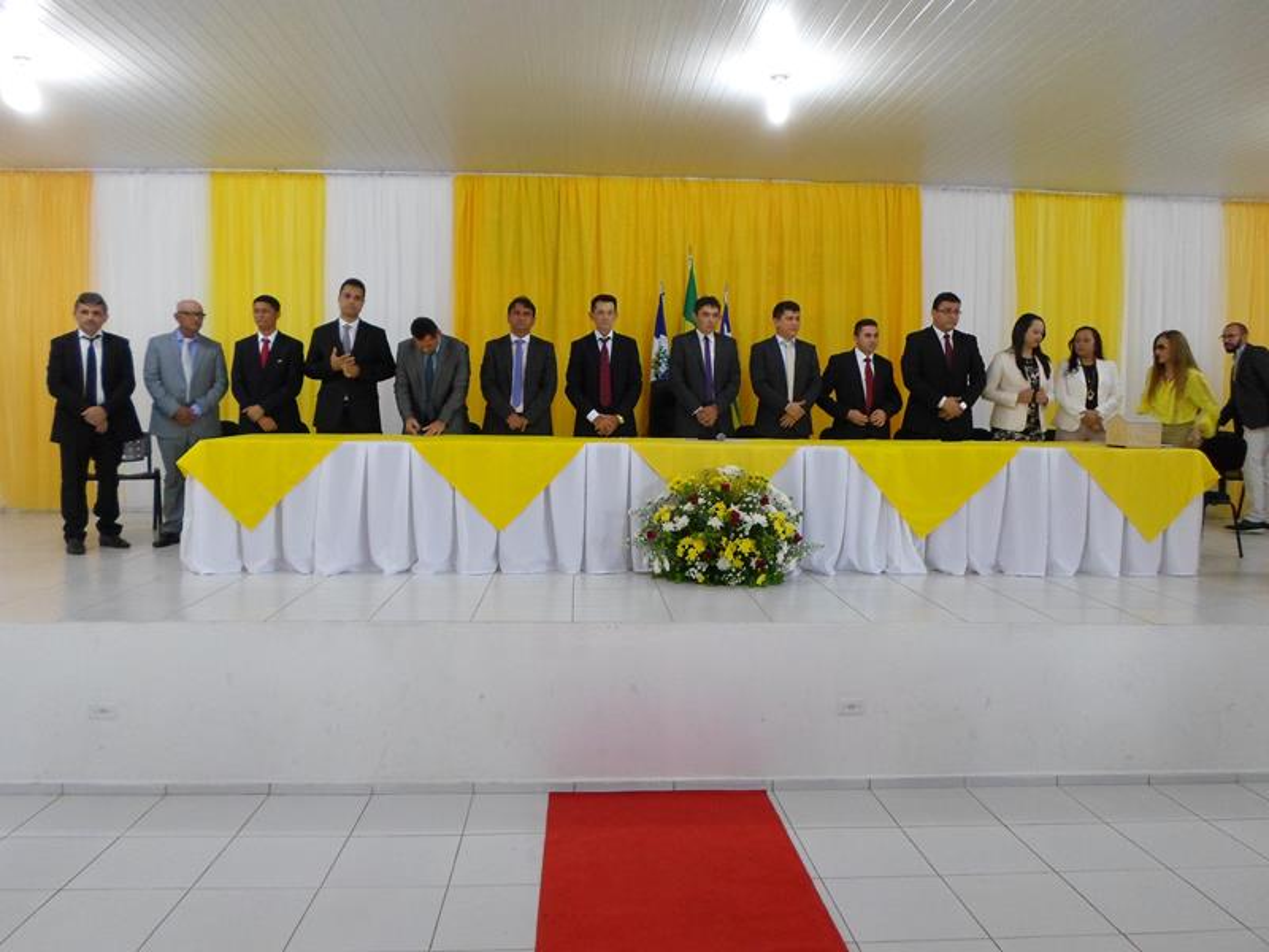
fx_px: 916
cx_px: 634
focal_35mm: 25
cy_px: 476
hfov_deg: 69.4
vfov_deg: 54.9
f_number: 2.5
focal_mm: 4.5
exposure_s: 1/30
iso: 160
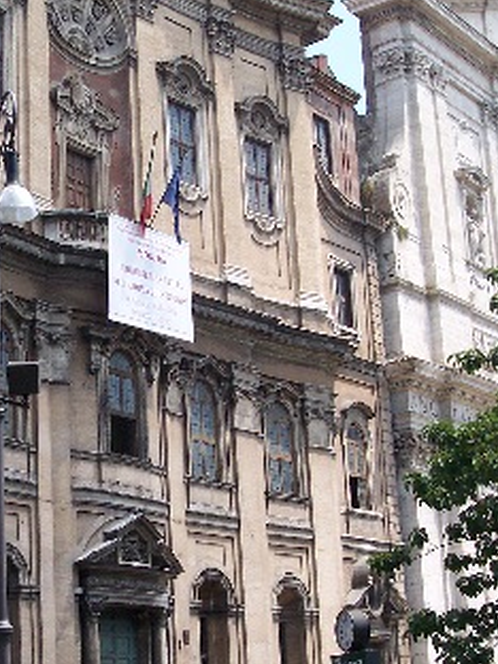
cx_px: 154
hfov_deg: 20.1
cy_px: 353
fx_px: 1400
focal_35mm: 73
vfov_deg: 26.7
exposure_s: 1/350
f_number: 4.8
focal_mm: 8
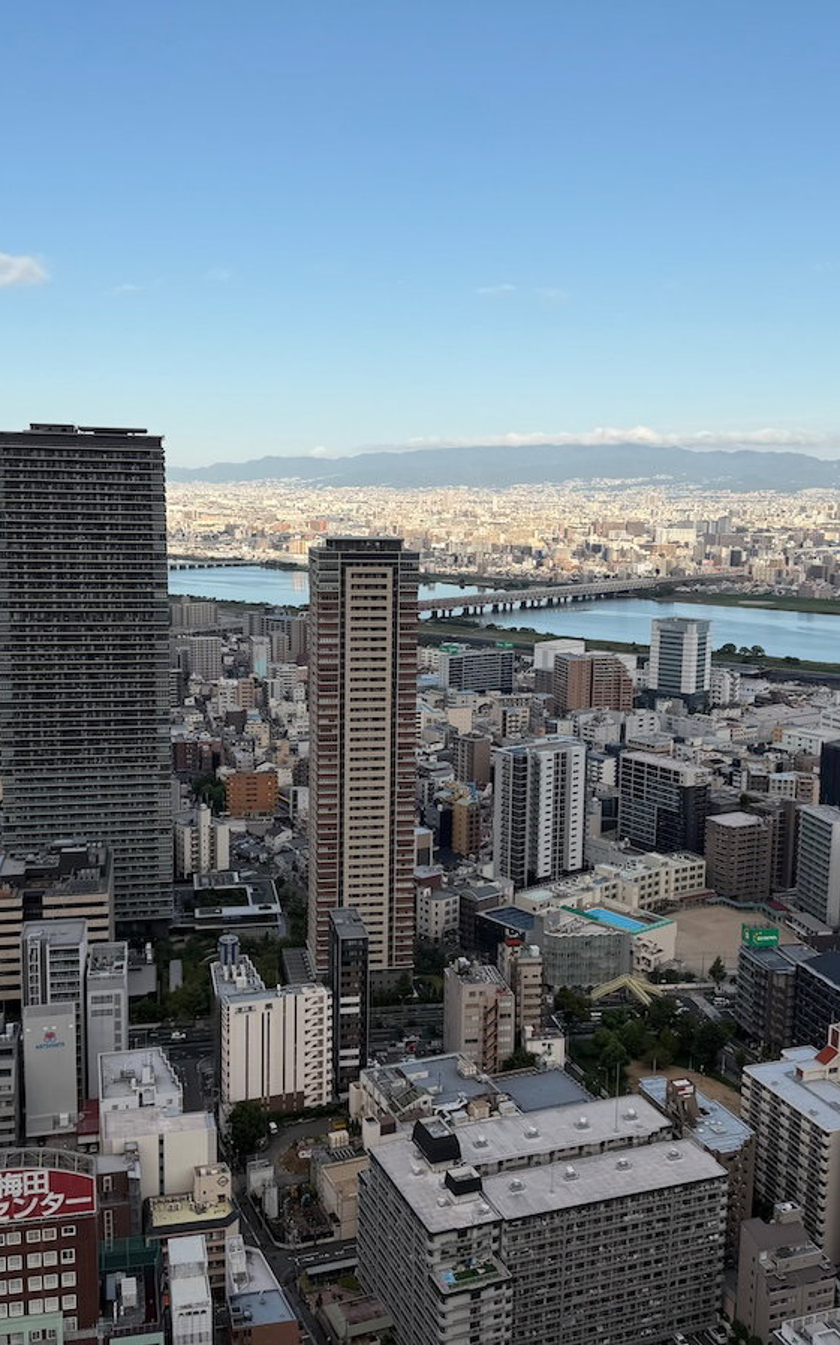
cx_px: 398
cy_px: 672
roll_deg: -0.2
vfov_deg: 56.7
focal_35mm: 34
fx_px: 1246
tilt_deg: -9.1
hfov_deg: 37.3
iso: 80
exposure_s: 1/2370
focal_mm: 6.76
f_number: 1.78
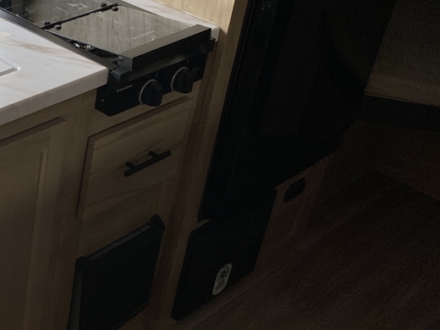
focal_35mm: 60
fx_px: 763
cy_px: 140
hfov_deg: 29.0
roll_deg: -1.0
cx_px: -47
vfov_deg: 24.4
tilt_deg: -31.1
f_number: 1.8
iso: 40
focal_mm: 4.25
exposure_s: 1/121
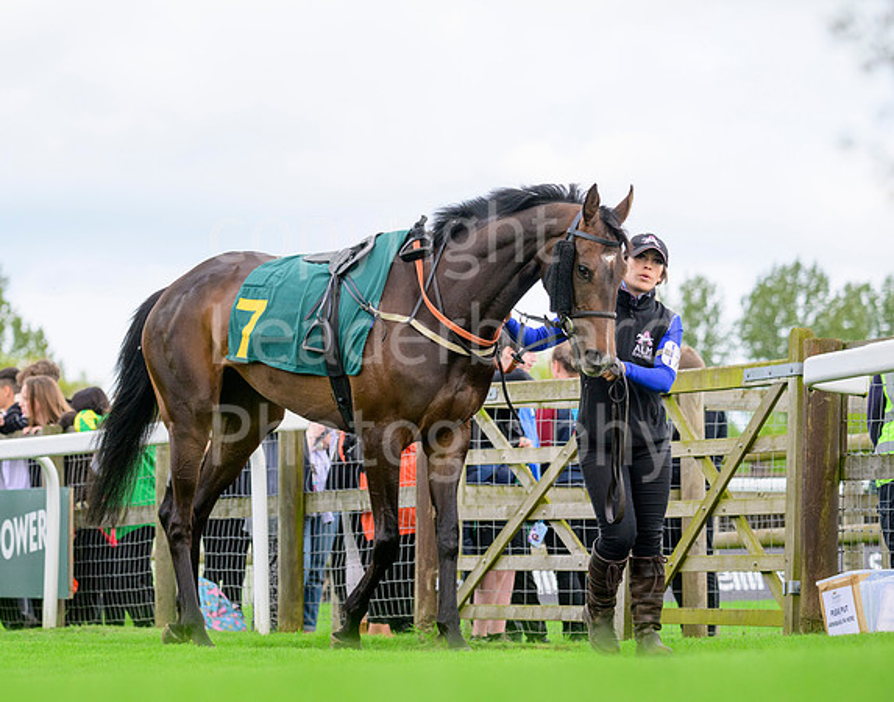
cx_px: 312
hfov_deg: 9.9
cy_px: 370
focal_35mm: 197
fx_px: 5178
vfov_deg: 7.8
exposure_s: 1/1250
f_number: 5.6
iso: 800
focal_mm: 160
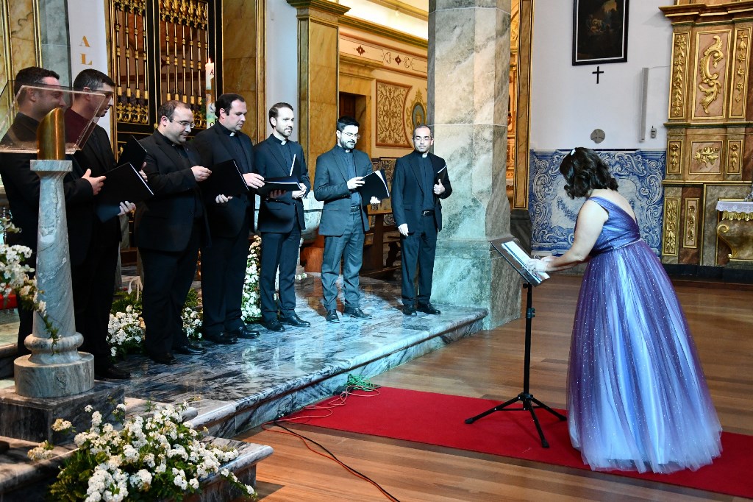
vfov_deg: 31.9
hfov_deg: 46.4
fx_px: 878
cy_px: 251
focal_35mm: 42
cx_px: 376
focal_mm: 28
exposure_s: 1/125
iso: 2800
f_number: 4
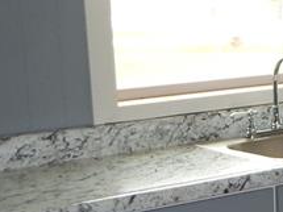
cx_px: 545
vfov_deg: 14.1
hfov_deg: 15.4
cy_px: 95
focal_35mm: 105
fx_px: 858
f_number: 3
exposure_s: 1/30
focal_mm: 4
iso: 125
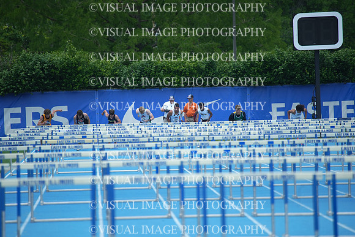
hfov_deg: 5.2
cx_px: 178
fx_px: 3945
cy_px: 118
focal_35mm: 400
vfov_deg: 3.4
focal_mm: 400
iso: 400
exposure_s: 1/1250
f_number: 5.6
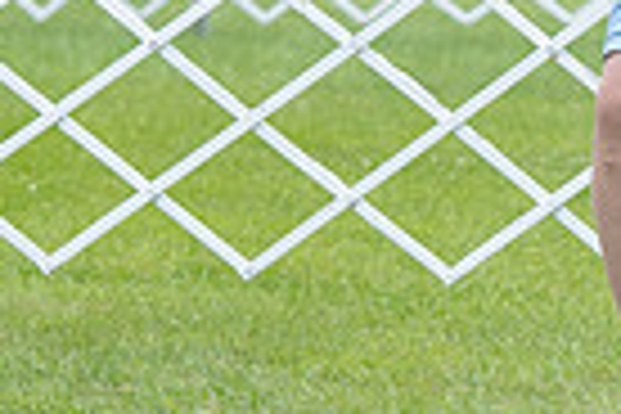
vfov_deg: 2.4
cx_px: 1233
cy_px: -142
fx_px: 10073
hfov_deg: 3.5
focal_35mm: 584
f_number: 3.5
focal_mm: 93
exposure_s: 1/1250
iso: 400
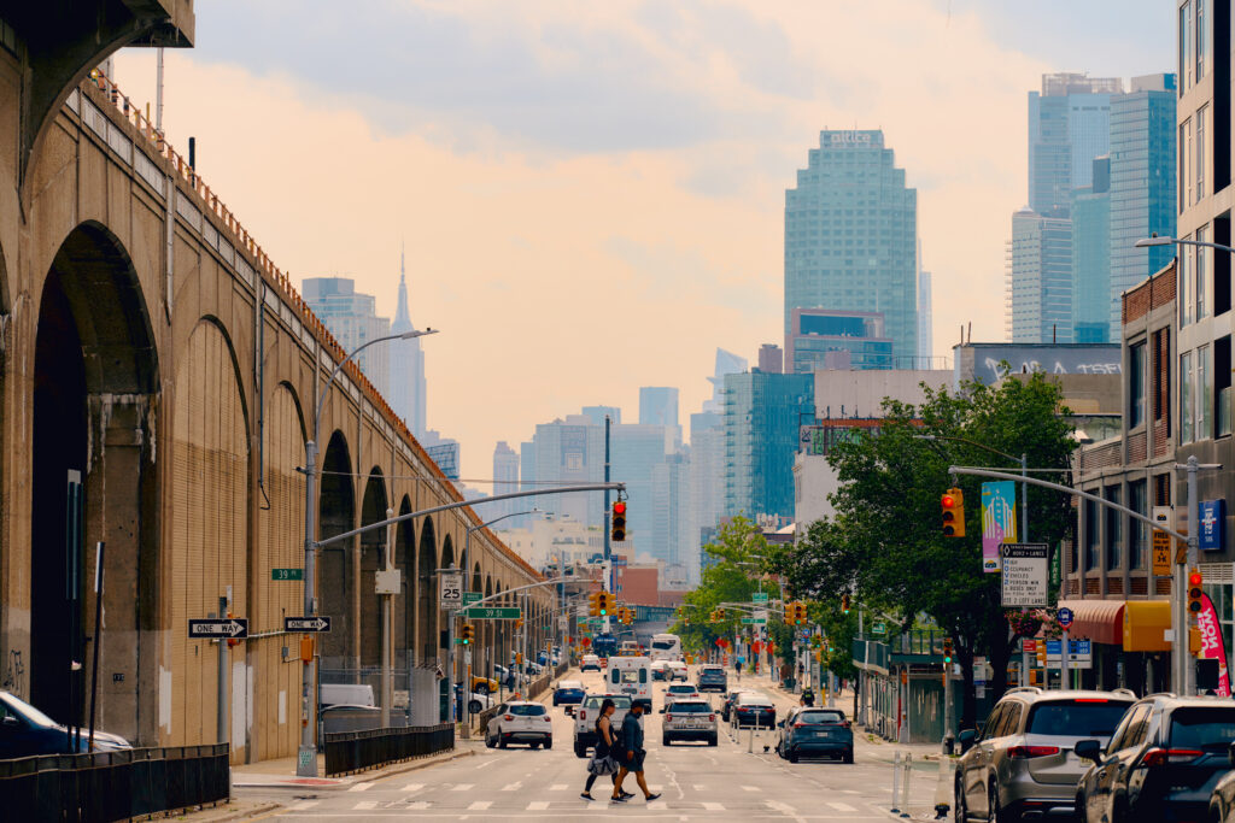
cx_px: 618
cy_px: 412
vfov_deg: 11.4
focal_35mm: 120
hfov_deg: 17.1
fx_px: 4117
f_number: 5
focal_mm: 120
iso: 200
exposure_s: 1/1250
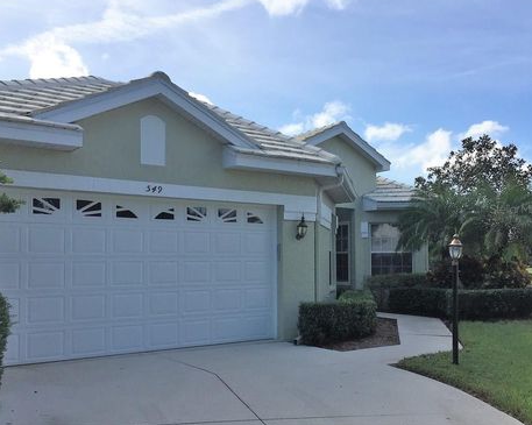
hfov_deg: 57.2
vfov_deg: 47.1
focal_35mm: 31
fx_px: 488
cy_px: 209
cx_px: 253
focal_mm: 4.15
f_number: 2.2
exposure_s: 1/1980
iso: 32
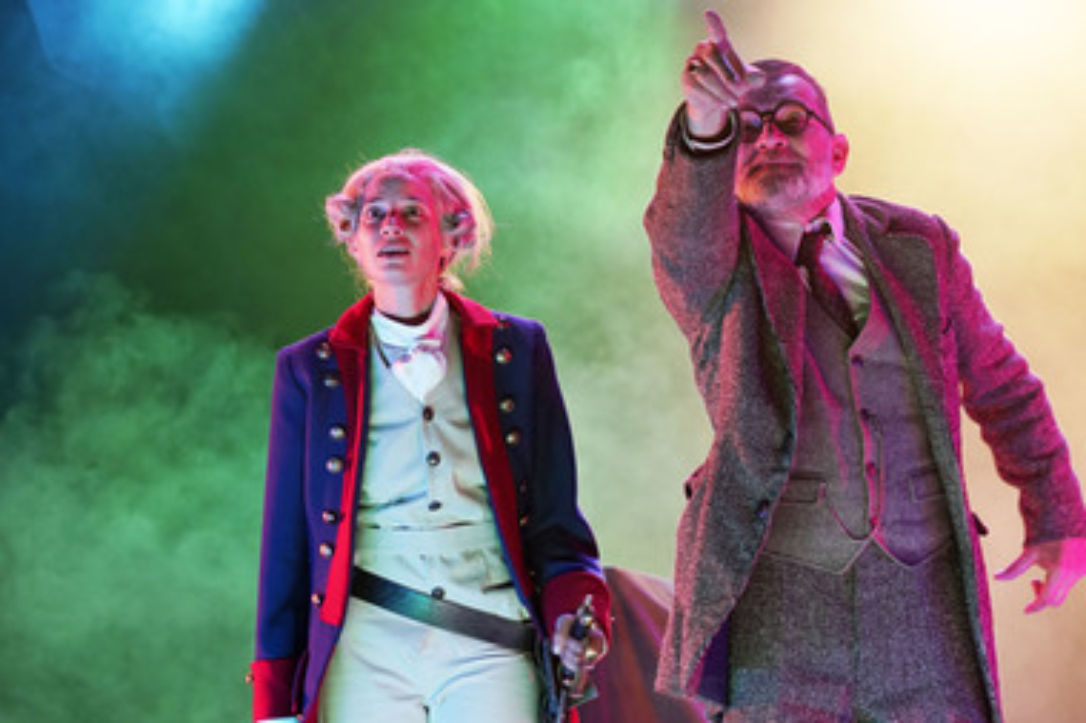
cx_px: 633
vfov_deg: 12.0
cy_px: 383
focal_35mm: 114
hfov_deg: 17.9
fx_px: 3437
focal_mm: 96
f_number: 5.6
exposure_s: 1/50
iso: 1250
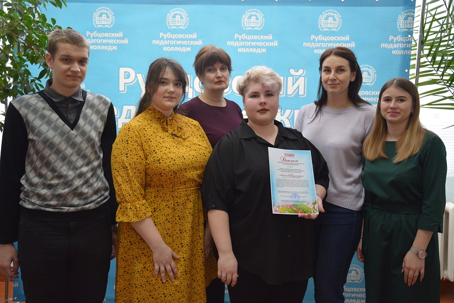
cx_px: 227
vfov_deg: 35.5
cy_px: 152
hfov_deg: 51.3
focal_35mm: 38
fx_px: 473
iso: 800
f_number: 4
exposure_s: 1/25
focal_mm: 25
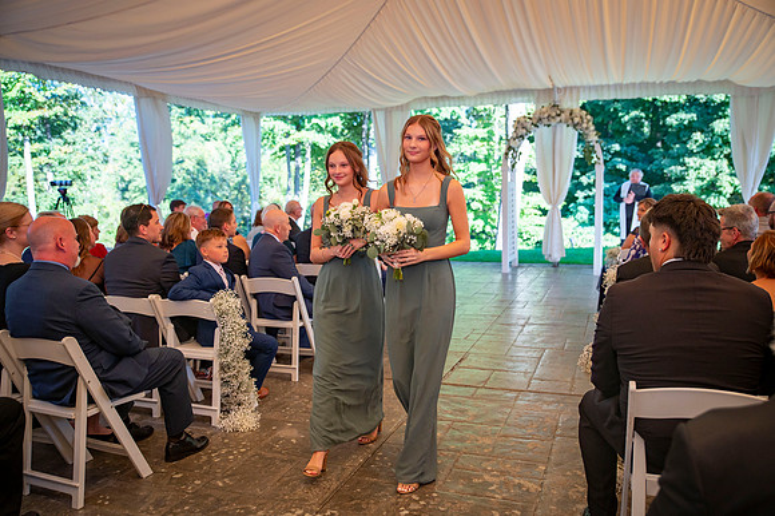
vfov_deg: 41.8
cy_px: 258
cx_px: 388
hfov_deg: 59.6
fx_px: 676
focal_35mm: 31
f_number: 2.8
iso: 800
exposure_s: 1/1250
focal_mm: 31
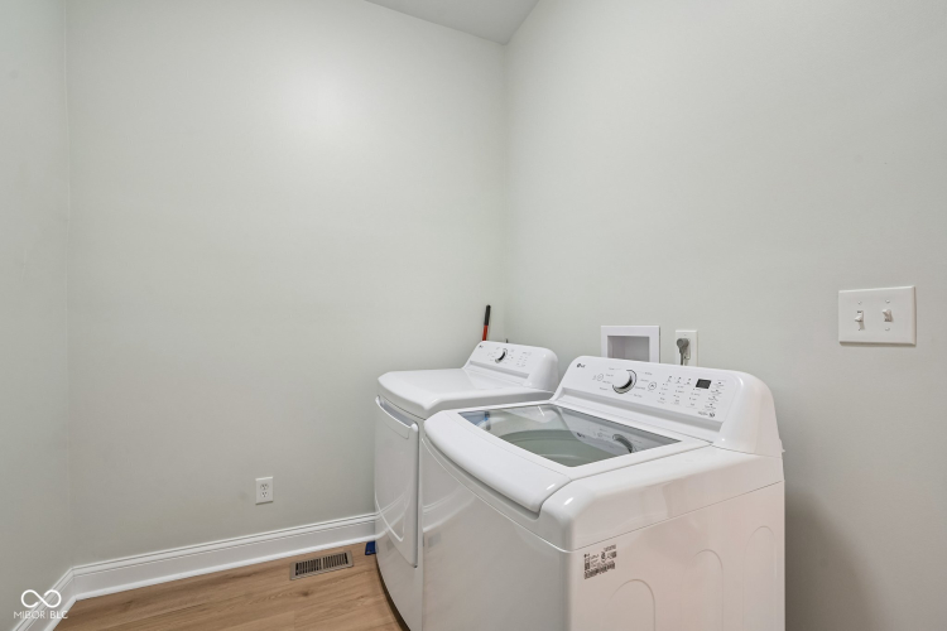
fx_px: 368
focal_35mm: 14
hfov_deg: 104.3
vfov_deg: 81.2
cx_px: 474
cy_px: 316
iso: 400
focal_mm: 14
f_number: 8
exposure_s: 1/15
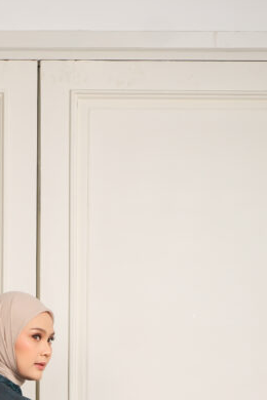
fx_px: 1546
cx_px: 10
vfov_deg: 14.2
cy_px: 523
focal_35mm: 139
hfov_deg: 9.8
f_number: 5.6
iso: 250
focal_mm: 35
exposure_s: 1/200
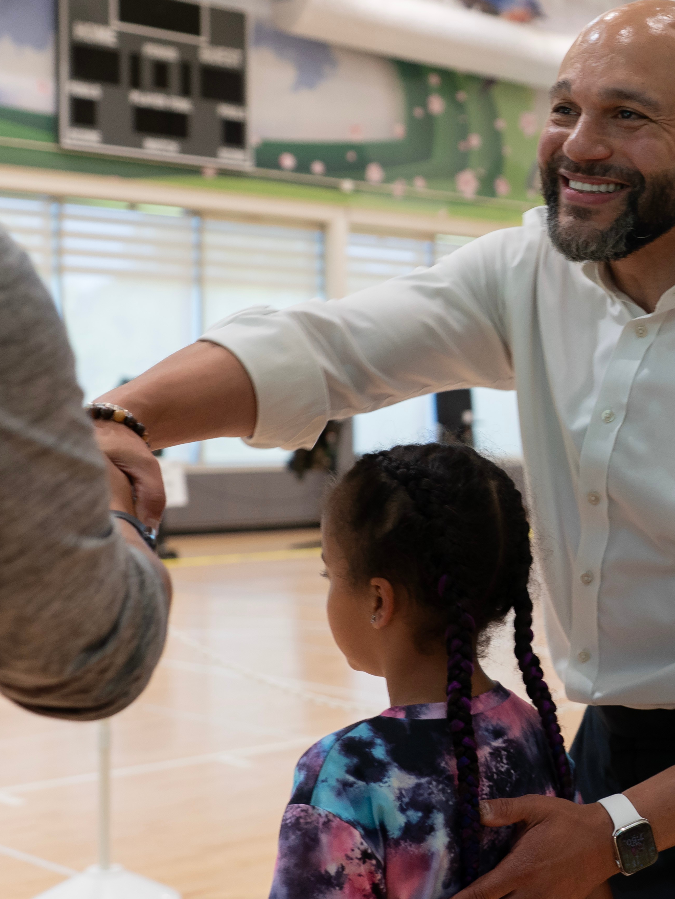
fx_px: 1482
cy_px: 471
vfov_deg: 33.8
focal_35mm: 57
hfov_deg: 25.1
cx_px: 578
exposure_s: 1/160
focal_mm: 34
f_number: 3.2
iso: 1000
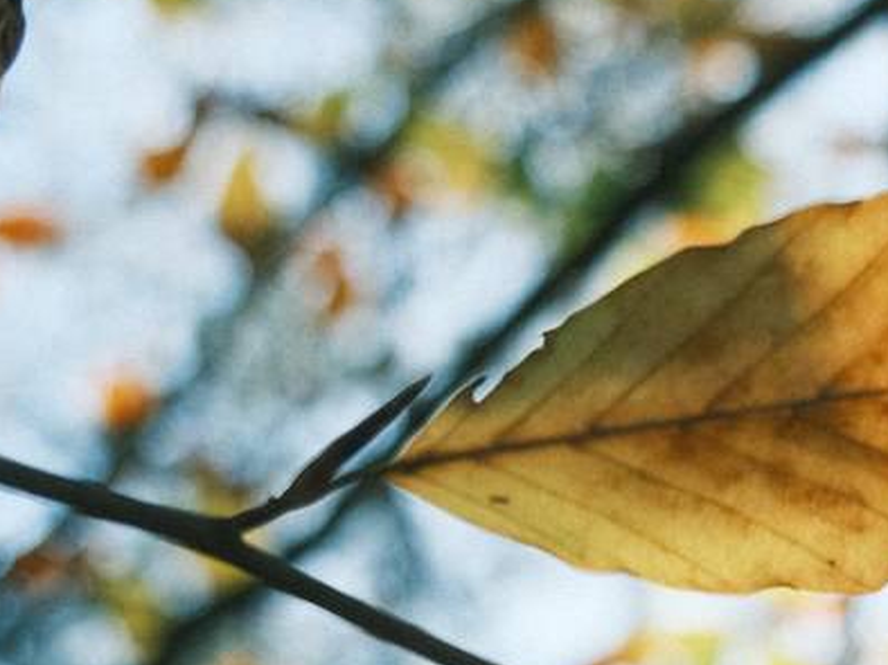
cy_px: 1025
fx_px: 3307
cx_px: 1098
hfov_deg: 14.7
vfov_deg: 11.0
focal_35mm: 129
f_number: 4
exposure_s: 1/640
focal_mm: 22.3
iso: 640
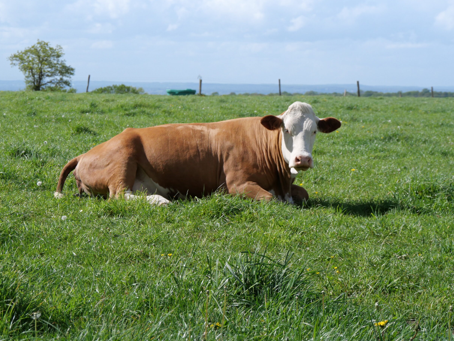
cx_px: 216
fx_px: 1272
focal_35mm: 97
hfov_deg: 20.2
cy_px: 172
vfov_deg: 15.2
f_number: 4.9
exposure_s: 1/4000
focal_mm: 46
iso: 800
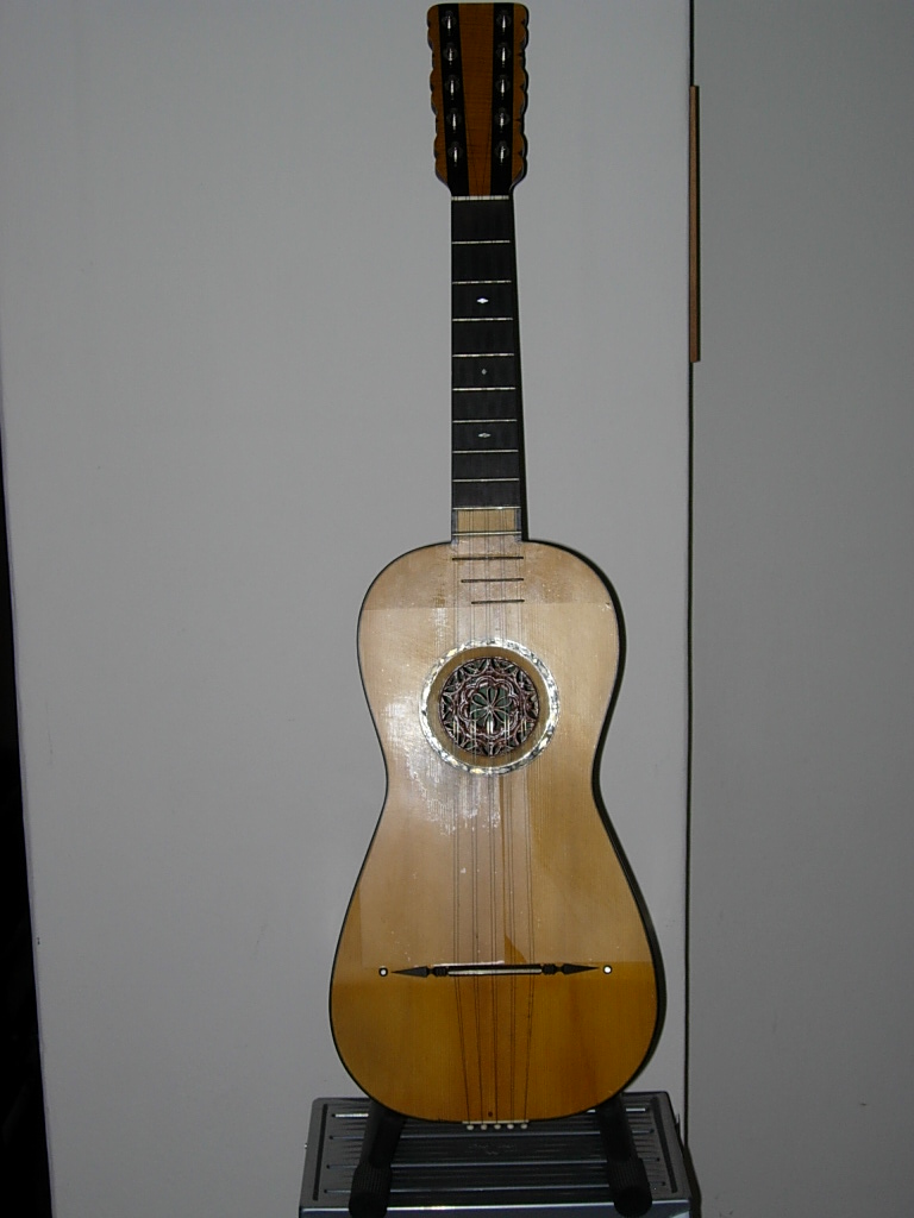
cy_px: 609
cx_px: 457
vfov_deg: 31.7
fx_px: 2148
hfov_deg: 24.0
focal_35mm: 61
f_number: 3.5
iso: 79
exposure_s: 1/64
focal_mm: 12.7
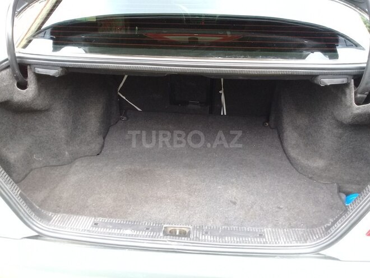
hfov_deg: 58.4
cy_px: 139
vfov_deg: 45.4
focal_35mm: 31
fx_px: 331
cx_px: 185
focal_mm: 3.3
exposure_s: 1/33
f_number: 2.2
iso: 64
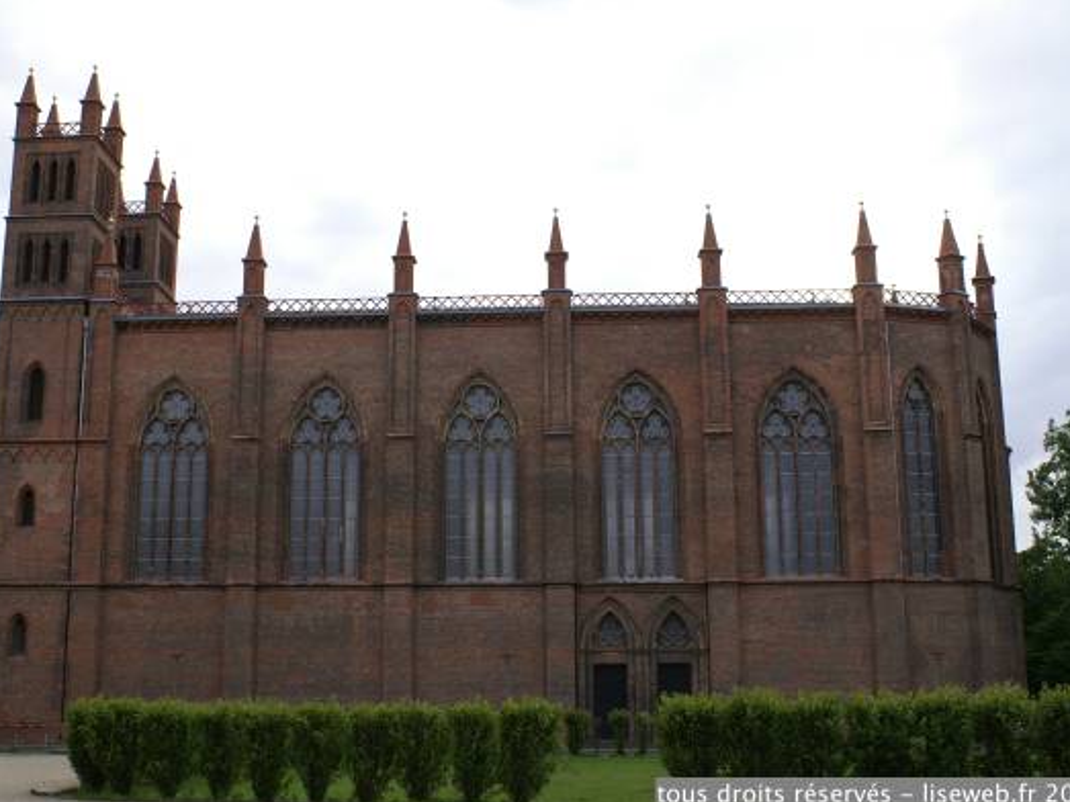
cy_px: 402
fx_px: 1329
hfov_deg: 43.8
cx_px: 495
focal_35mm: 43
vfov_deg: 33.6
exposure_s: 1/100
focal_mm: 26
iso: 100
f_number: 8
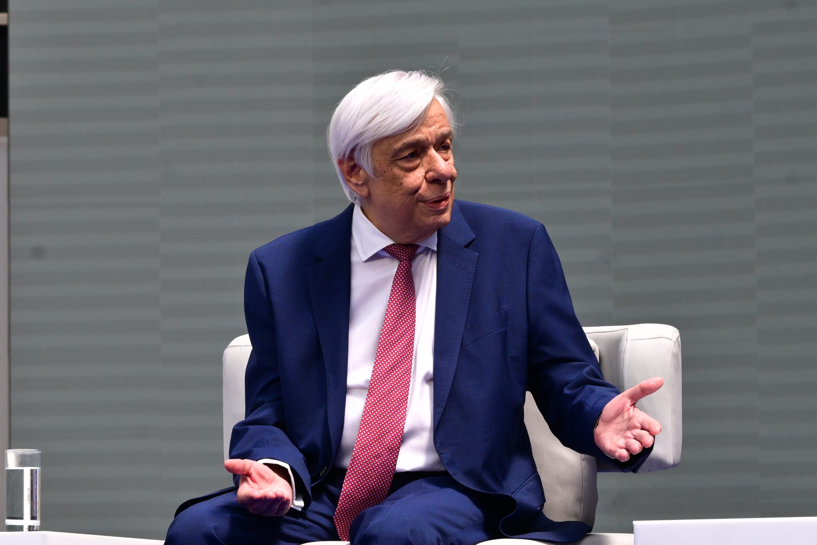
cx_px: 408
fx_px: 4085
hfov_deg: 11.4
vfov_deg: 7.6
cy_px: 272
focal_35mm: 180
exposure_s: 1/500
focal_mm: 120
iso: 640
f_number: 9
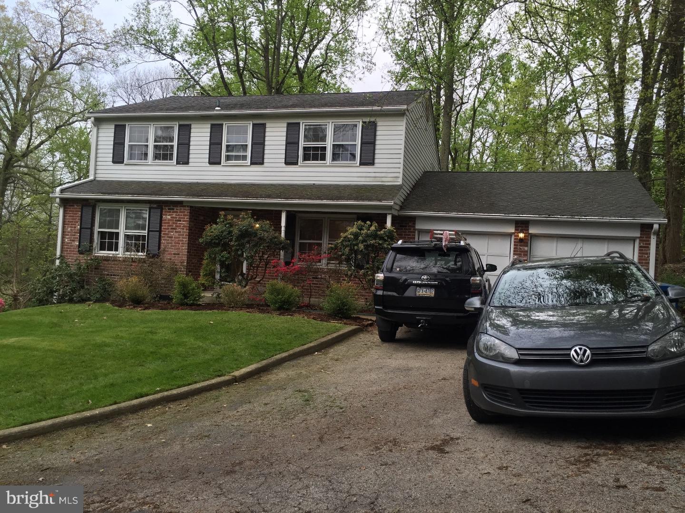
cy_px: 256
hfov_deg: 61.7
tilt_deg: +1.5
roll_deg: -4.5
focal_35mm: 29
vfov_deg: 48.2
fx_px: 574
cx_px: 342
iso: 40
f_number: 2.2
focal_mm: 4.15
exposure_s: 1/120
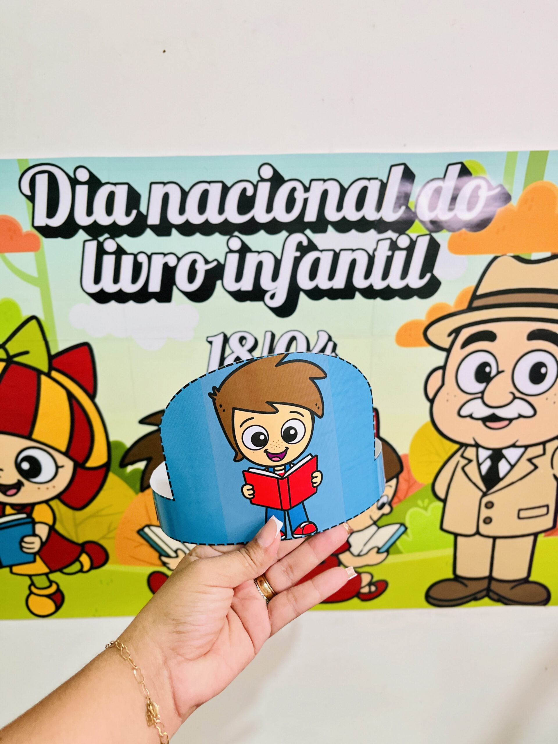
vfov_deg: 67.3
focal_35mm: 26
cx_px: 279
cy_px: 372
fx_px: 559
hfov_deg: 53.1
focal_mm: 5.1
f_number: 1.6
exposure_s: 1/60
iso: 320
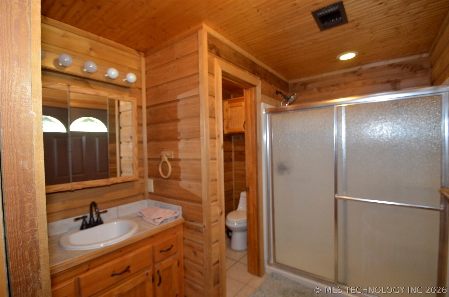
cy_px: 148
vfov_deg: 71.8
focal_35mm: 16
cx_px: 224
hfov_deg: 95.1
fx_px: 205
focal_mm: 11
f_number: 4
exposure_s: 1/60
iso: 800
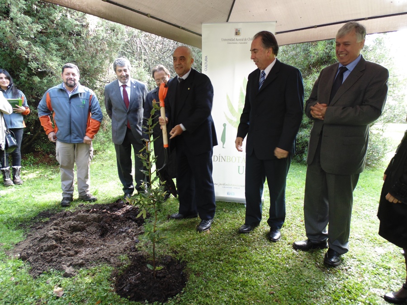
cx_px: 204
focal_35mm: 22
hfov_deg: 76.4
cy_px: 152
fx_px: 259
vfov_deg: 61.1
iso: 160
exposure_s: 1/30
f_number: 3.1
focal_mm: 4
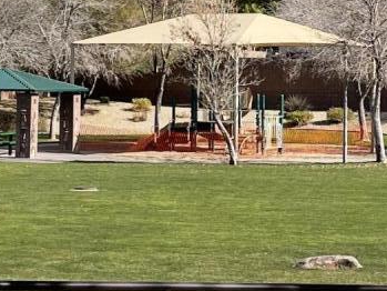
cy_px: 6
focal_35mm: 149
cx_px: 312
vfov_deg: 9.9
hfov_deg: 13.2
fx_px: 1666
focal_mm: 4.2
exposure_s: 1/2747
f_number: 1.6
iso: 32
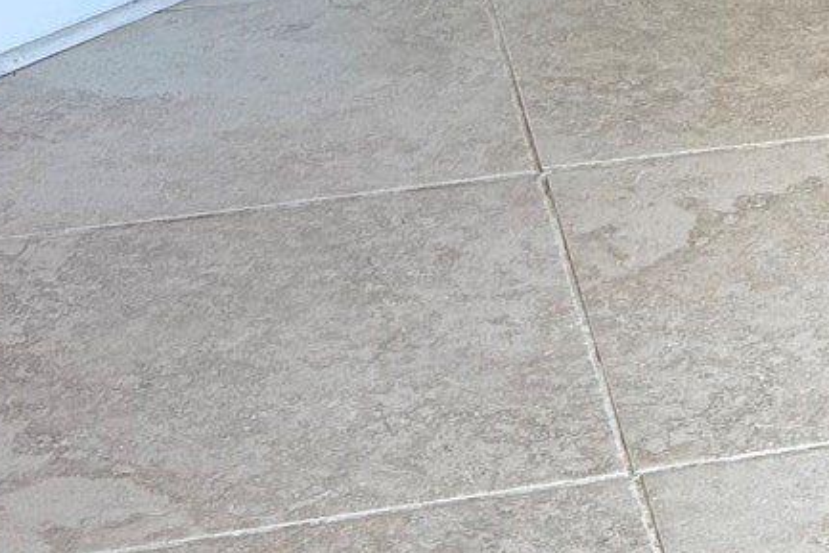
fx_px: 2718
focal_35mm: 118
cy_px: -809
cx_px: 982
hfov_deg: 16.6
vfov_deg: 10.0
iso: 100
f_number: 1.78
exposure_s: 1/120
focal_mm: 6.86
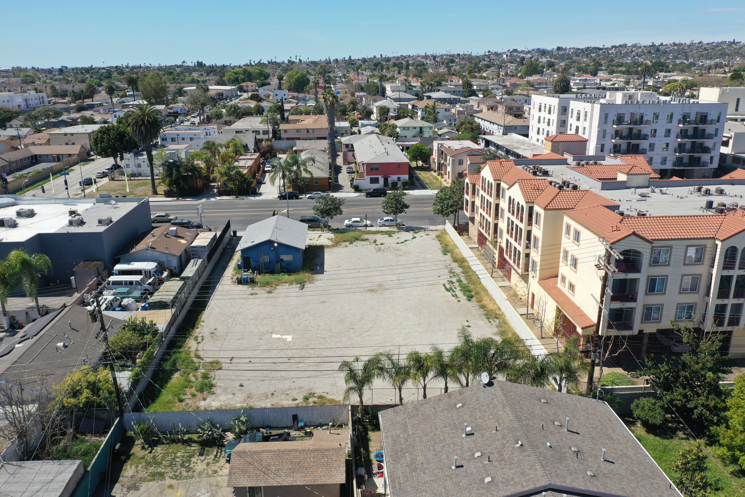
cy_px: 248
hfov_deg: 65.5
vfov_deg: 46.4
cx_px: 372
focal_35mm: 28
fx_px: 579
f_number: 5.6
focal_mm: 10.26
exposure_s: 1/500
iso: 100
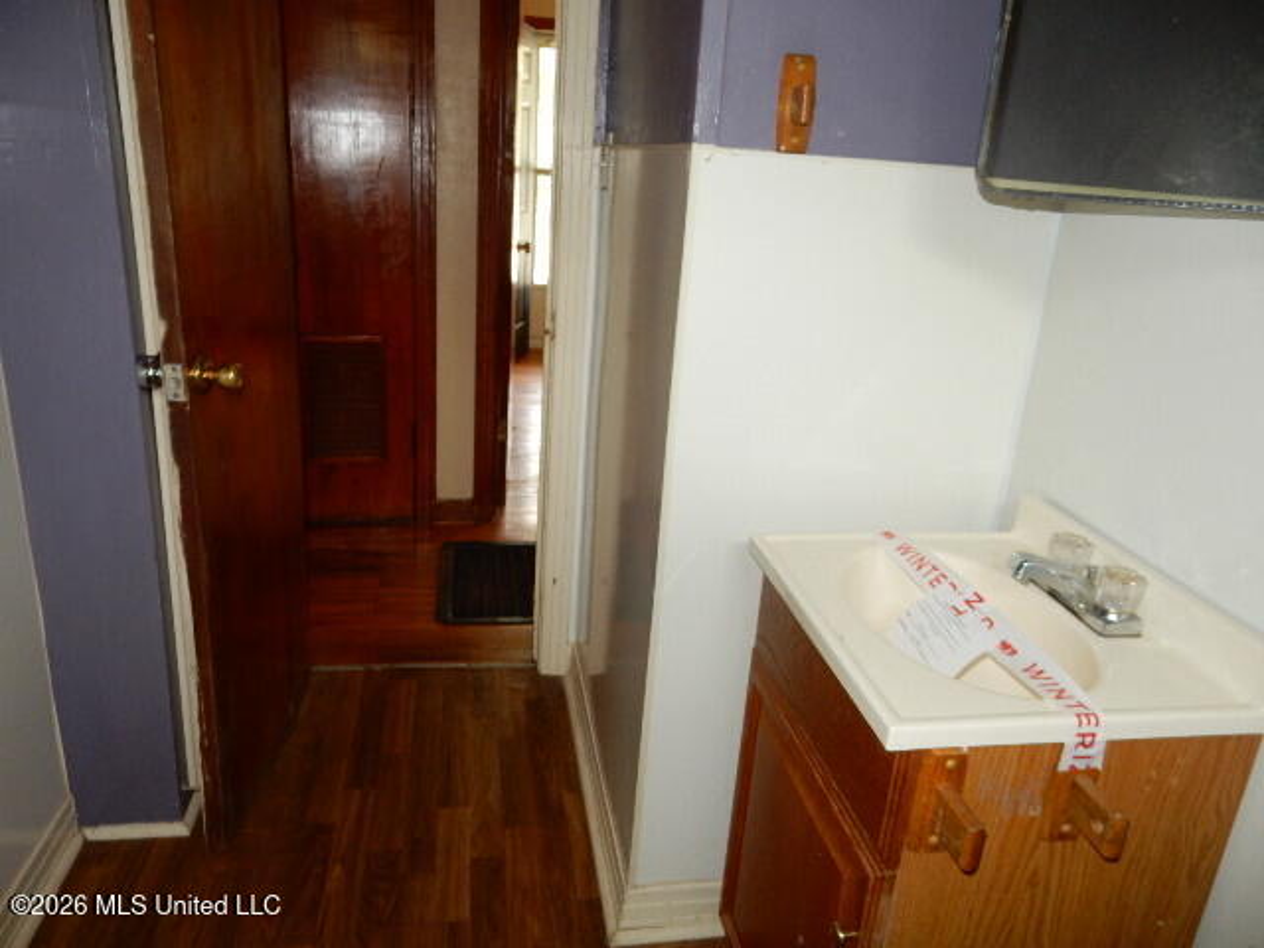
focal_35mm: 25
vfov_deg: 54.9
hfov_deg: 69.4
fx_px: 913
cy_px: 474
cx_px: 632
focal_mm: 4.5
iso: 200
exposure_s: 1/30
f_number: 3.7
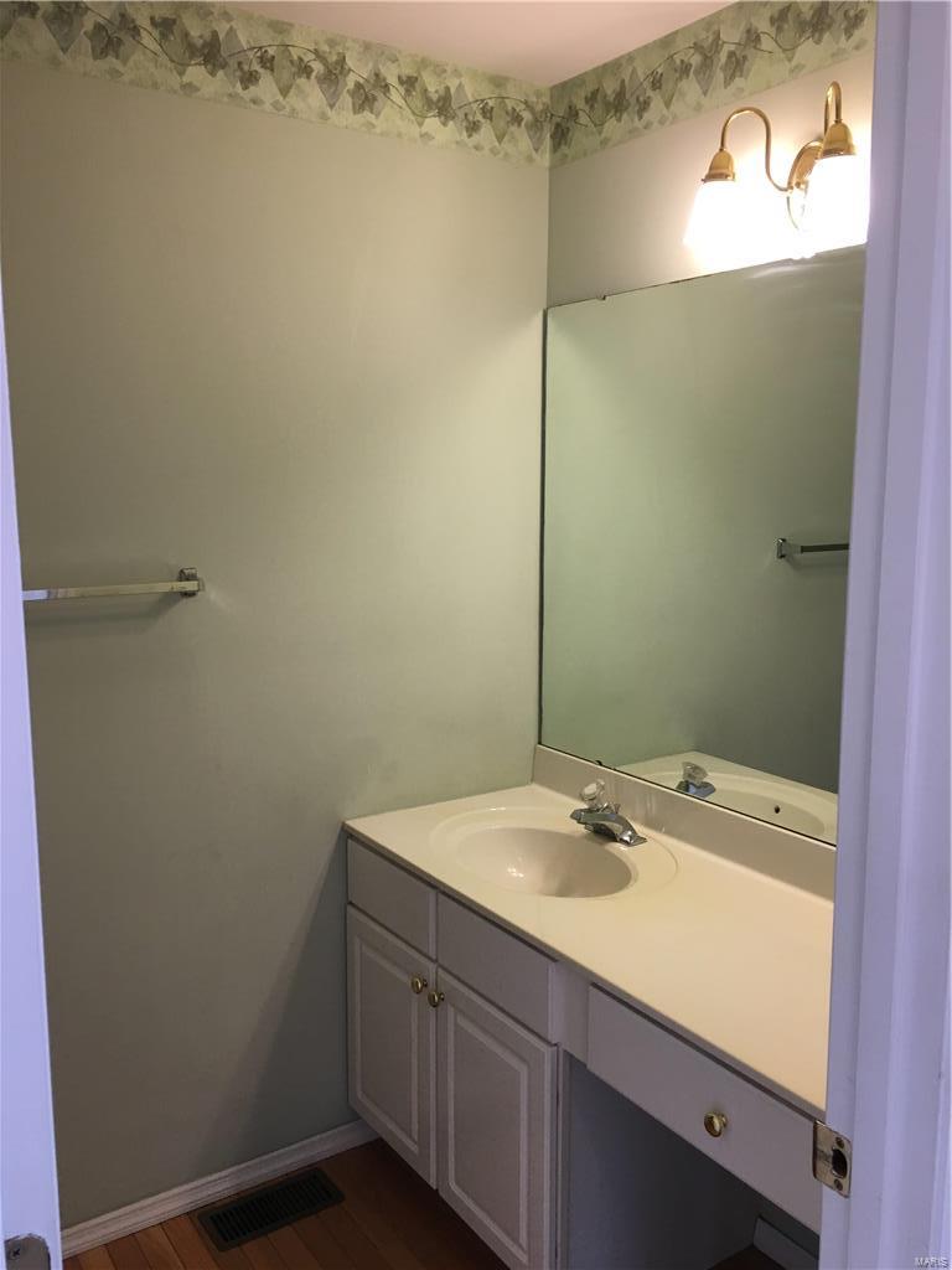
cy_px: 635
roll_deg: +1.1
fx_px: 1063
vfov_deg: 61.7
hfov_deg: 48.2
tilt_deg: -8.5
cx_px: 476
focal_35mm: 29
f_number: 2.2
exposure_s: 1/30
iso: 40
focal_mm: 4.15
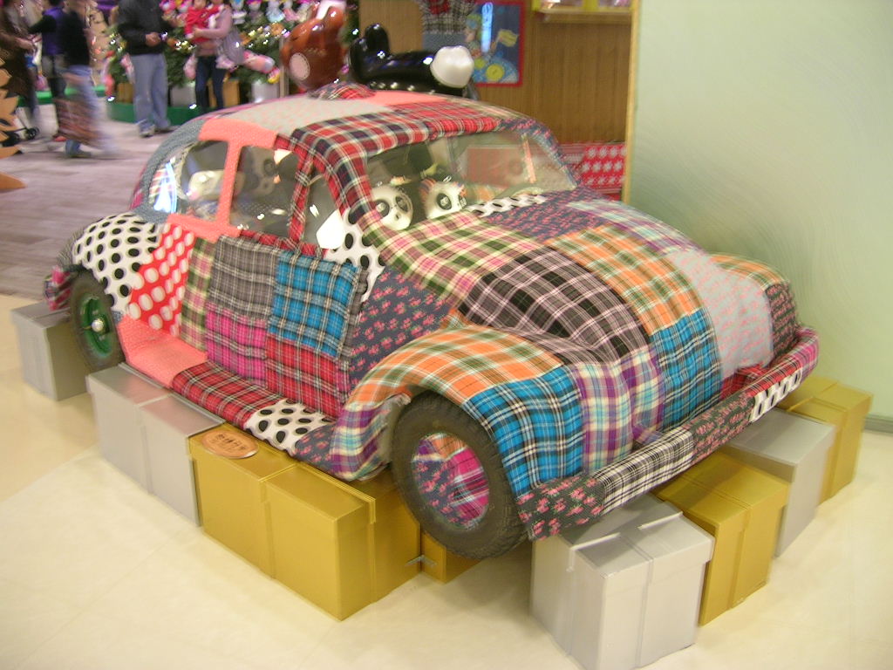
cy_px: 335
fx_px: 929
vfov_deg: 39.7
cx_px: 446
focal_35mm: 36
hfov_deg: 51.4
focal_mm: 5.5
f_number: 2.8
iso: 50
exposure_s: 1/4
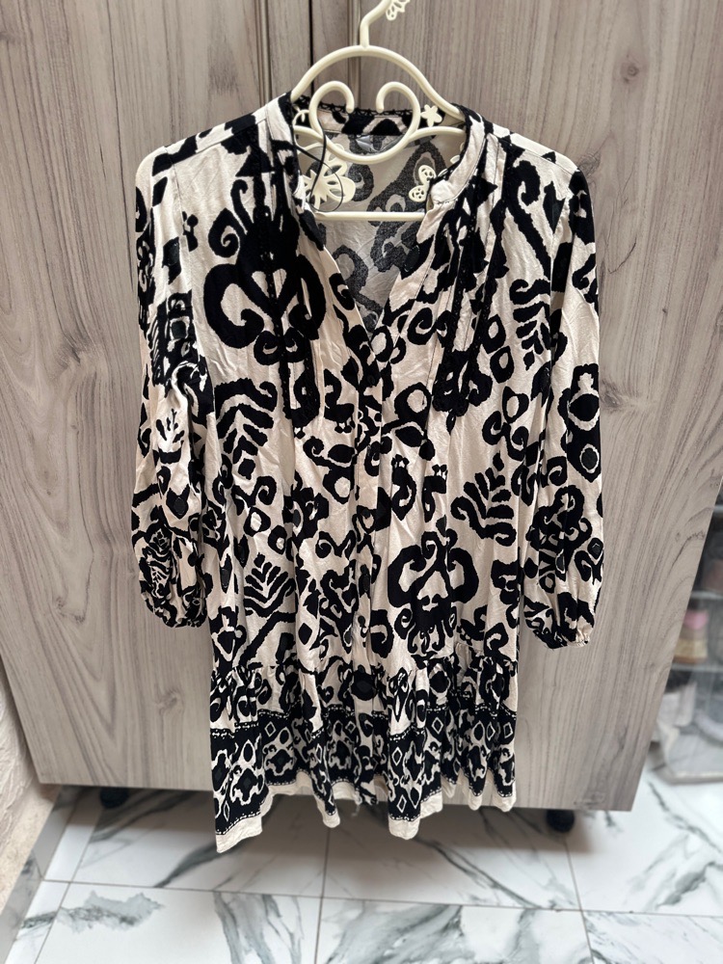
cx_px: 362
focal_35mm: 24
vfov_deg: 71.6
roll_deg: -1.5
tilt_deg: -27.0
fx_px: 668
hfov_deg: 56.8
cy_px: 482
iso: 250
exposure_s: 1/94
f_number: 1.78
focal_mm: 6.86
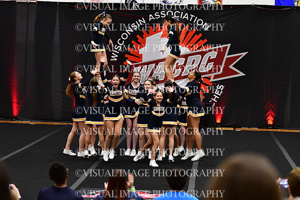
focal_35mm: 105
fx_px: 875
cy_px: 100
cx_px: 150
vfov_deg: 13.0
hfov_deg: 19.5
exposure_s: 1/800
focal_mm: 70
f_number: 2.8
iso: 4000
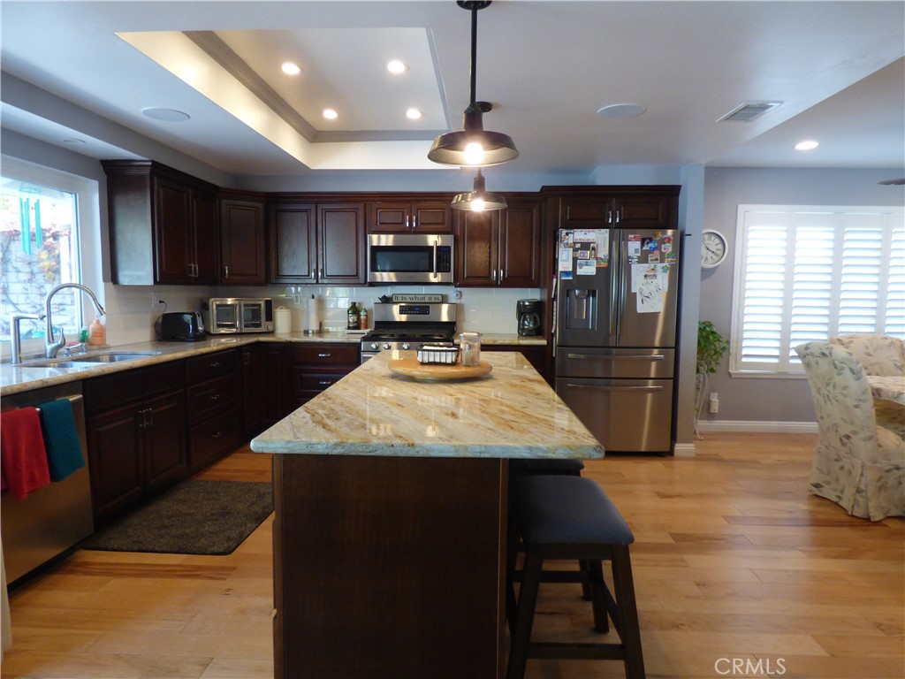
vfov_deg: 66.0
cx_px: 452
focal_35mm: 20
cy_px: 340
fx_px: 523
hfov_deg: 81.7
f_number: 2.8
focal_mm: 3.58
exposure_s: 1/60
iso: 320
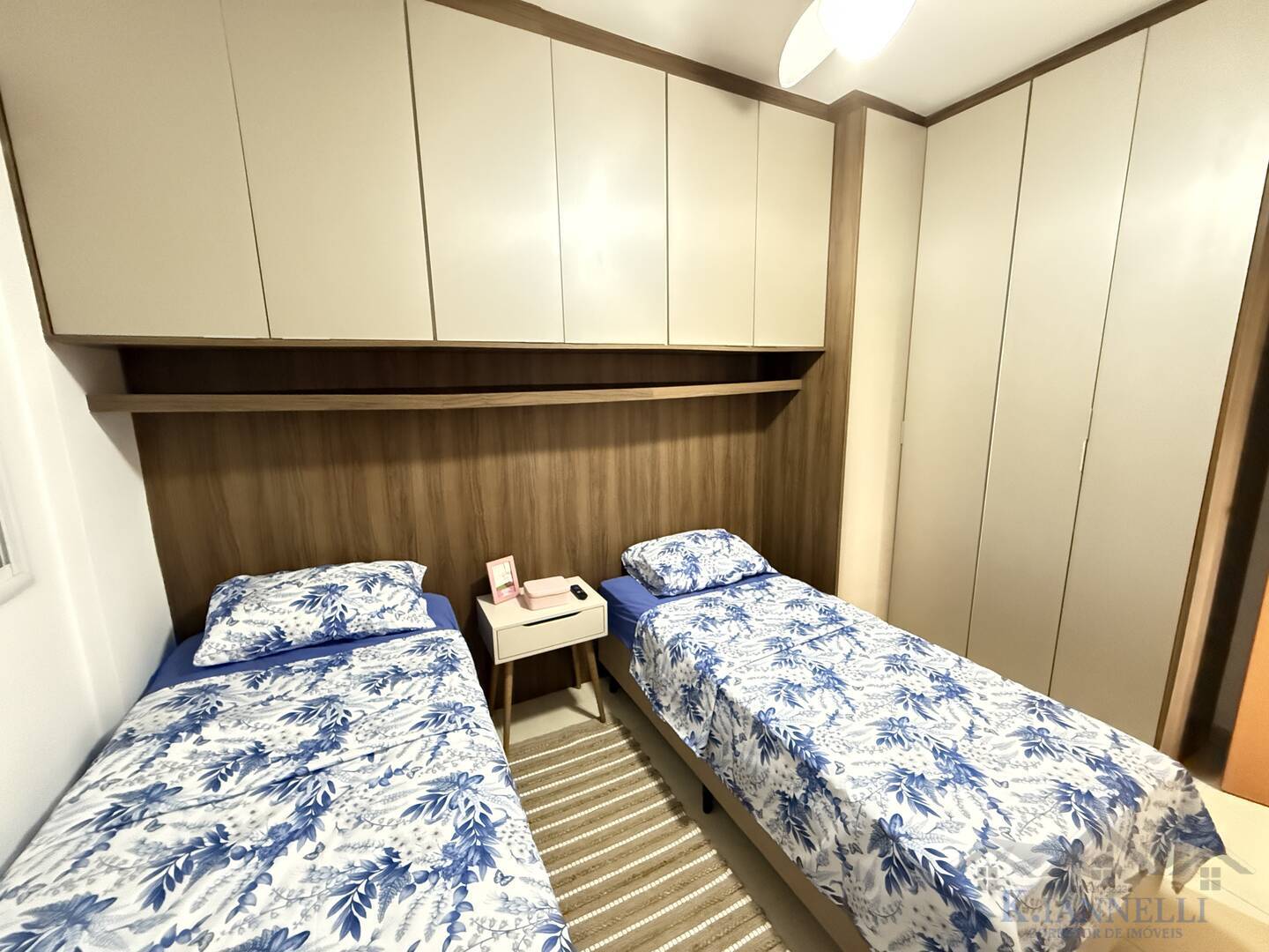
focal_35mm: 14
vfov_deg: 85.7
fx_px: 513
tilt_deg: -10.0
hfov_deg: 102.1
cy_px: 476
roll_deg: +1.1
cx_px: 634
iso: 1250
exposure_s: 1/40
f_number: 2.2
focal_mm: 2.22
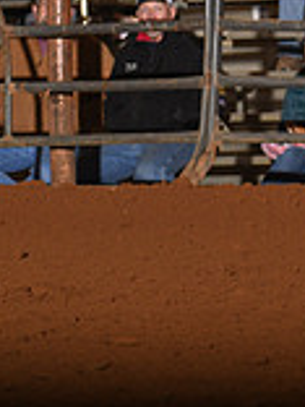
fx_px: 8376
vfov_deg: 2.8
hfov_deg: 2.1
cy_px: -22
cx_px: 704
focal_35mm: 713
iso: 1000
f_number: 5.6
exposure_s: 1/250
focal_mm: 200
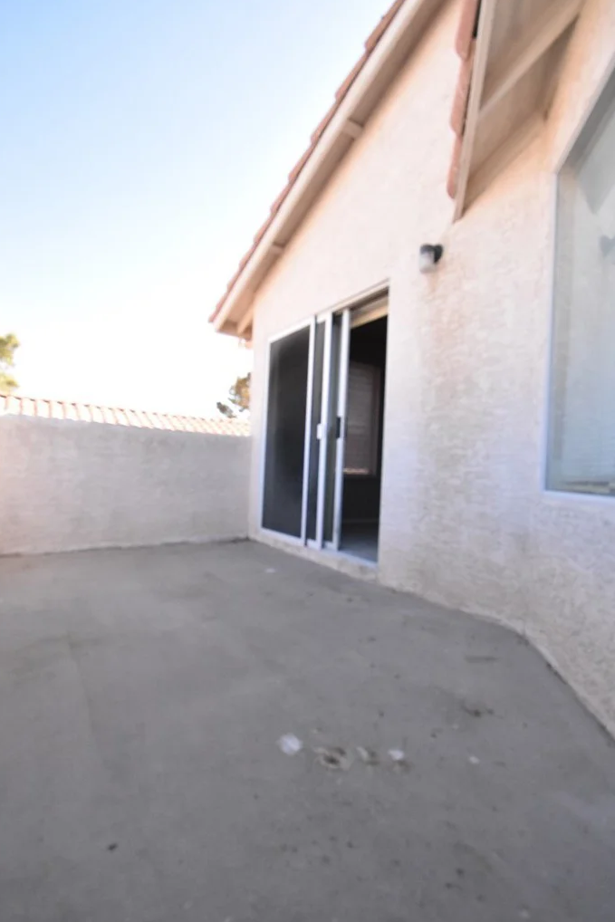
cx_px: 305
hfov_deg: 73.8
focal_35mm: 16
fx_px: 410
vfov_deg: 96.7
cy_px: 466
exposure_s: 1/4000
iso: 4000
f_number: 5
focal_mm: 10
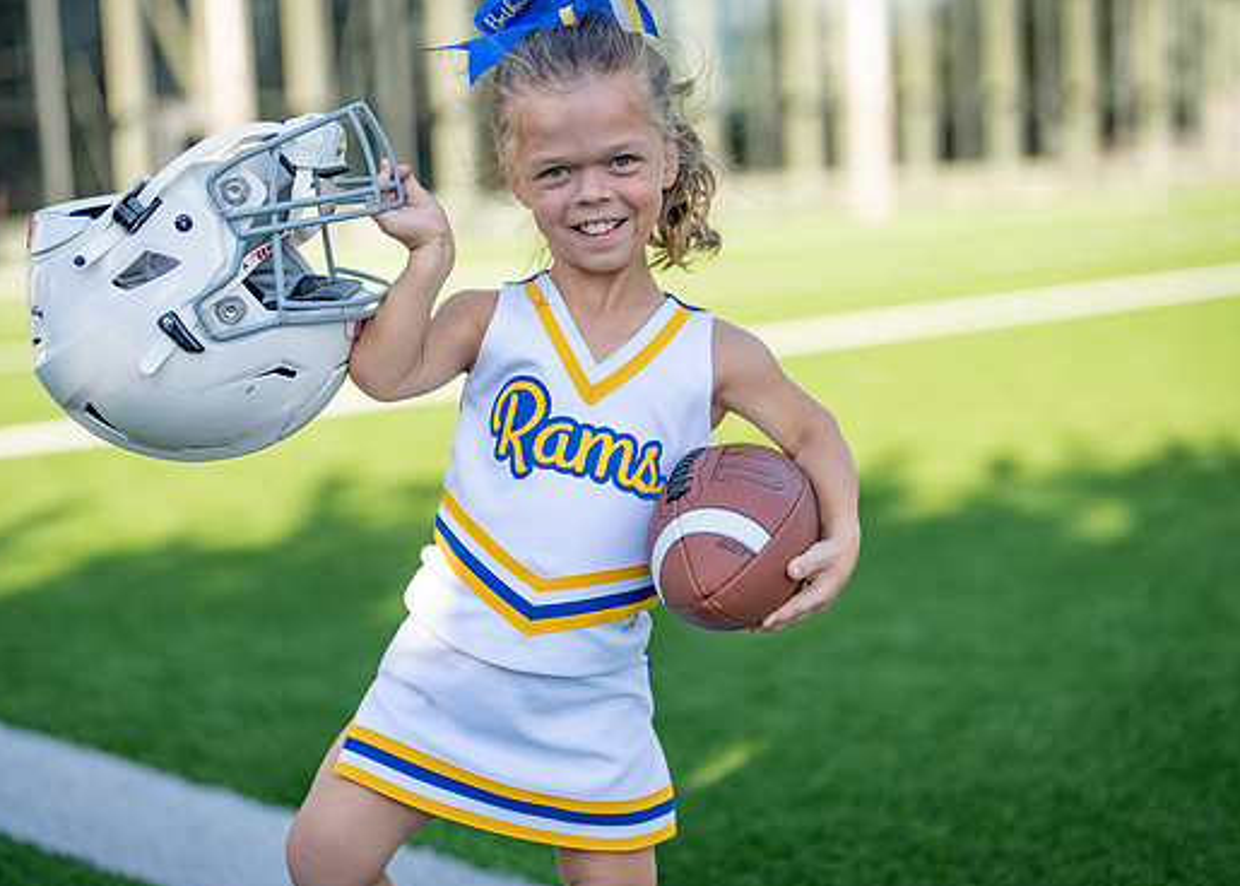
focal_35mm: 61
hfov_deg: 32.2
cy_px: 430
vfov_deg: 23.3
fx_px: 2149
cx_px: 624
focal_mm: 50
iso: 100
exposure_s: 1/3200
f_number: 1.2
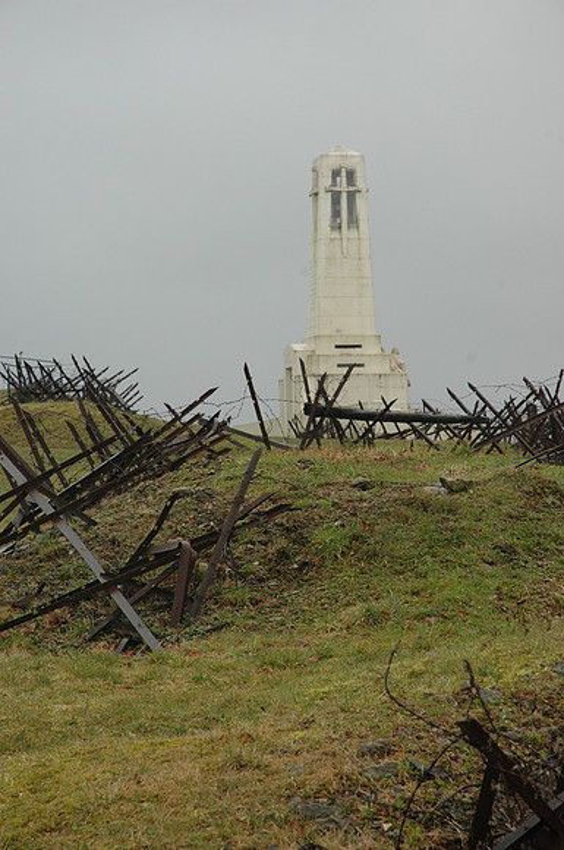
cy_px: 425
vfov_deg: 19.5
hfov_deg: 13.0
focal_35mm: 105
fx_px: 2475
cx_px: 282
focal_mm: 70
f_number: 8
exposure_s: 1/250
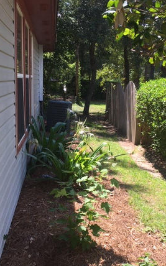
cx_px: 77
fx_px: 333
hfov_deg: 27.9
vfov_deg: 43.4
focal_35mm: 46
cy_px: 154
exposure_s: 1/574
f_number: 2.2
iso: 25
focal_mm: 4.15
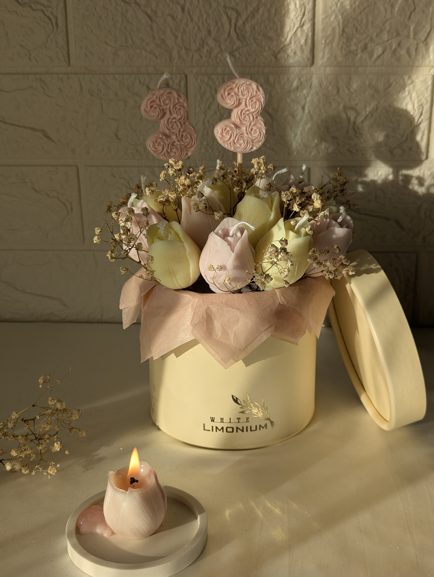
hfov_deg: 30.3
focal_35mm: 48
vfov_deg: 39.6
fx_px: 800
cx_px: 217
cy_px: 288
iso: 47
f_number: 1.85
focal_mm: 6.81
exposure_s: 1/1582
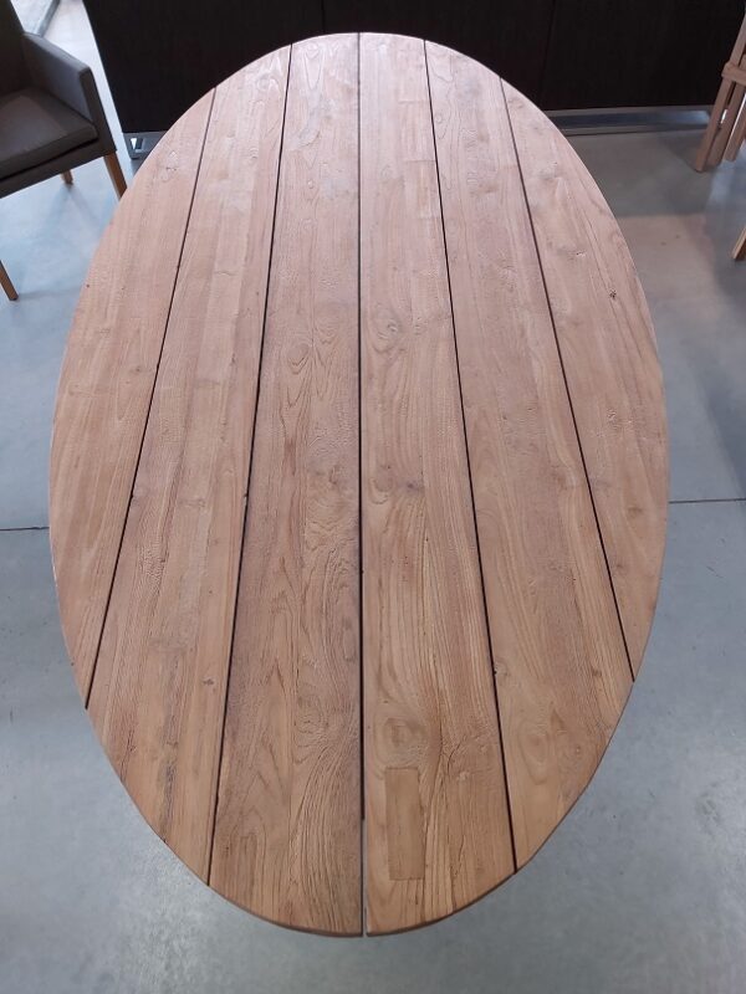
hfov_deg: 53.1
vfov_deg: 67.3
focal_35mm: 26
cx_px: 373
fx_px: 747
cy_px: 497
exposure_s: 1/50
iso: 80
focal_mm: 3.92
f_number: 1.7
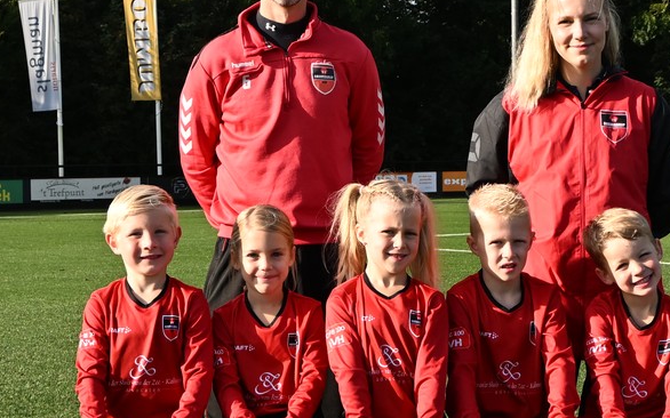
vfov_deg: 14.7
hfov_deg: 23.3
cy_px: 250
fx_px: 1625
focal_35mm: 89
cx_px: 375
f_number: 5
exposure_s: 1/800
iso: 200
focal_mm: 21.5
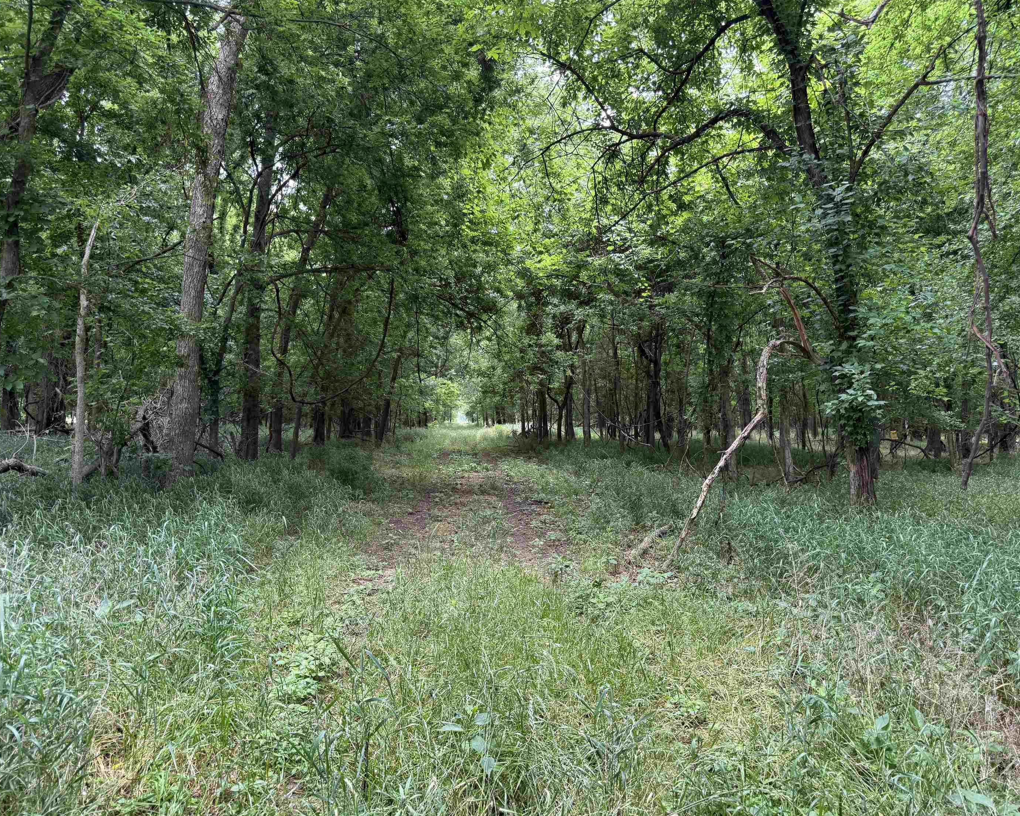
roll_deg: -0.3
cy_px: 406
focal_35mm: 26
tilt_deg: +0.9
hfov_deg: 66.0
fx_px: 785
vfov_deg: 54.9
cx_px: 490
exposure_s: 1/121
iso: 100
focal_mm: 6.76
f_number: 1.78
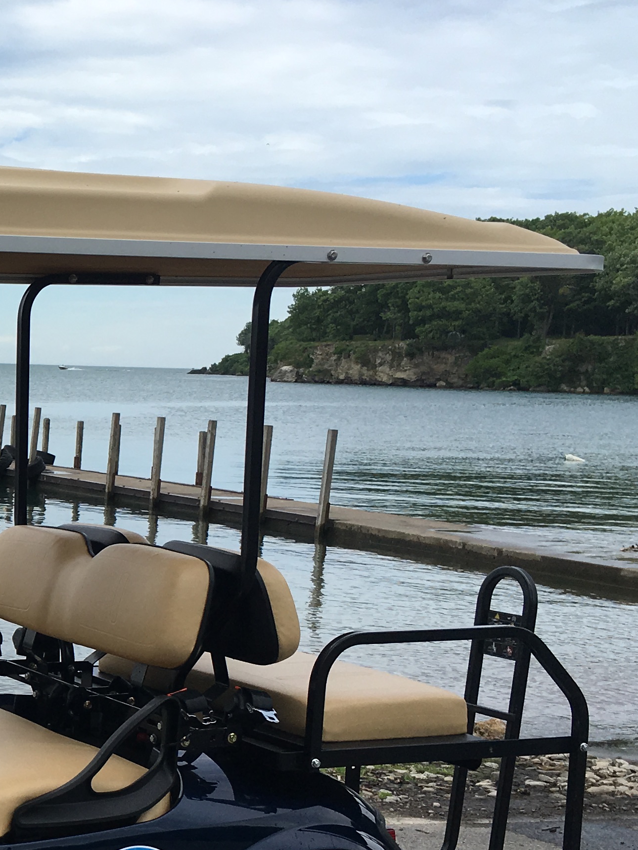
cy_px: 628
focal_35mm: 68
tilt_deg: -6.9
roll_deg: -1.9
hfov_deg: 19.4
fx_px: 1671
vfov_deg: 28.2
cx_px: -265
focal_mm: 4.15
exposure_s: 1/1603
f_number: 2.2
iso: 25
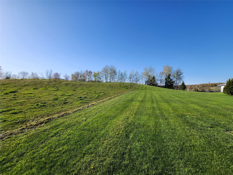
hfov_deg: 106.2
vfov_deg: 89.9
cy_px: 88
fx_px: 88
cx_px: 116
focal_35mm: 13
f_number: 2.2
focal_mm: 1.7
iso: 32
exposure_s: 1/1084
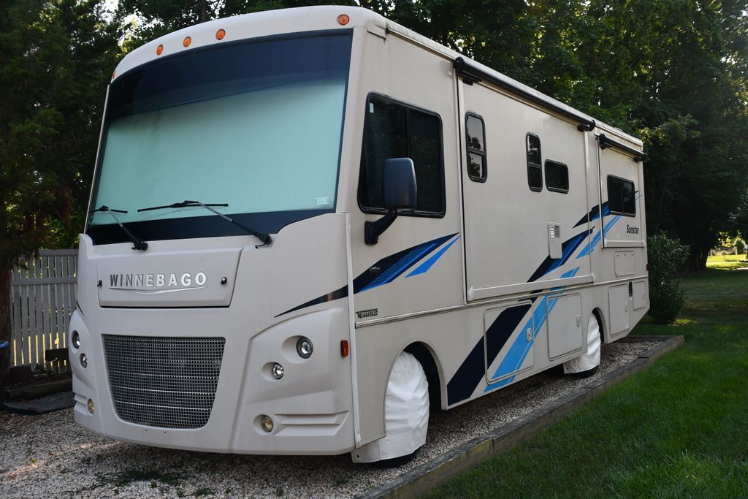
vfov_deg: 36.9
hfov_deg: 53.1
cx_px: 374
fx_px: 748
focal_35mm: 36
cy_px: 250
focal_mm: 24
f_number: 5.6
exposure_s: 1/250
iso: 400
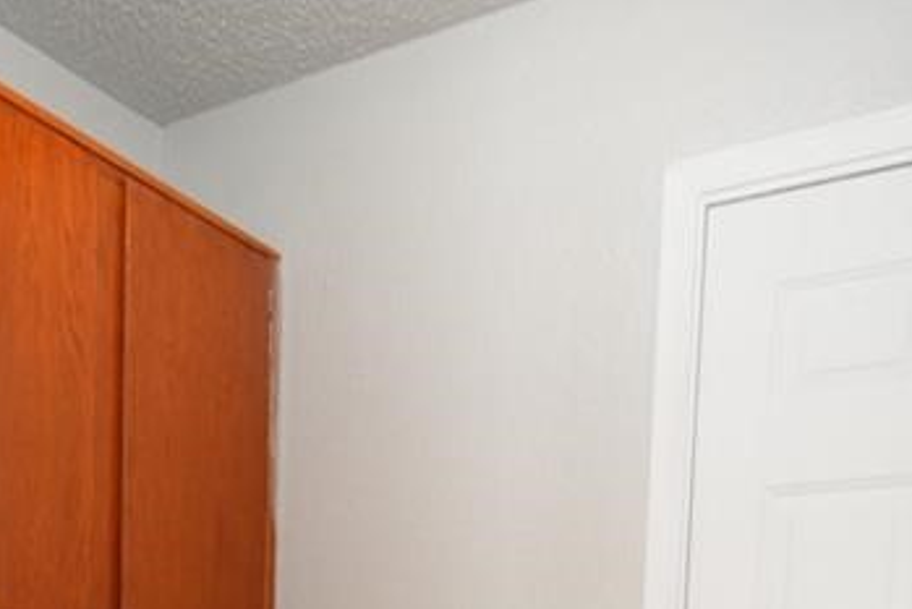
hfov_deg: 44.5
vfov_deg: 25.9
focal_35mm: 44
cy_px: 805
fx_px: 1115
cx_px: 431
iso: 800
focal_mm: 10
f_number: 4.5
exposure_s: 1/80
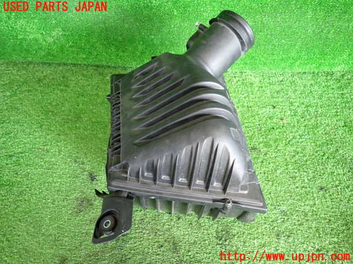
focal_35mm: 25
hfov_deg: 69.4
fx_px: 255
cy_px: 132
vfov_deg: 54.9
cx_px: 176
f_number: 2
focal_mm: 4.5
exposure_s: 1/30
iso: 320
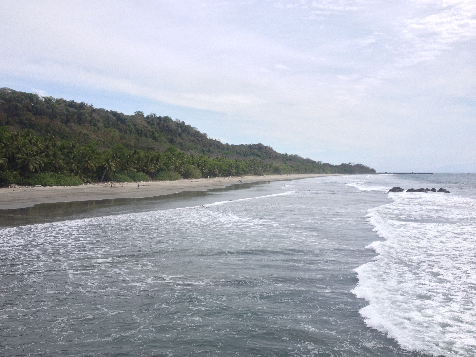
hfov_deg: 52.6
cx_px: 238
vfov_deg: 40.7
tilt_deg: -3.1
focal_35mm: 35
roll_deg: +0.8
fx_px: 481
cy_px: 178
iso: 50
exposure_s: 1/1783
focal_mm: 4.28
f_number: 2.4
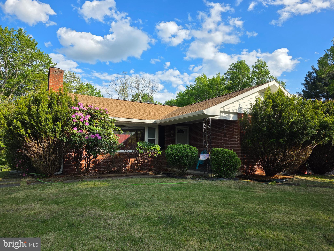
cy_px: 126
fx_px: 222
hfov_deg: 73.9
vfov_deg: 58.9
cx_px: 167
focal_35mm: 23
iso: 80
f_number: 1.7
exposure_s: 1/3177
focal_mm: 6.3
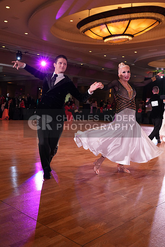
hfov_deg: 37.9
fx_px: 240
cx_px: 82
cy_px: 124
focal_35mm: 35
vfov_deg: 54.4
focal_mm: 35
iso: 2000
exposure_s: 1/200
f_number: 5
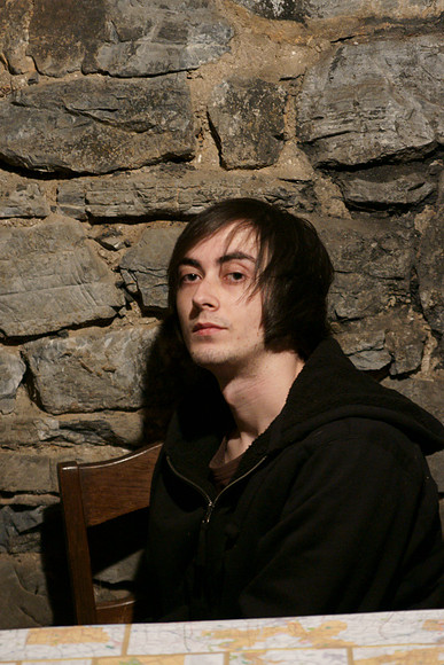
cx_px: 222
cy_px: 332
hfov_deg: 12.2
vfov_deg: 18.2
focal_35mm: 112
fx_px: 2080
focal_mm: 75
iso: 1600
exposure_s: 1/25
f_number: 2.8
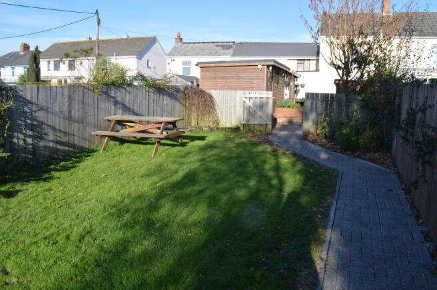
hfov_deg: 67.4
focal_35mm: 27
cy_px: 145
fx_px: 327
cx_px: 218
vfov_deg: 47.8
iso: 100
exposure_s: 1/60
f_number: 13
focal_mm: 18
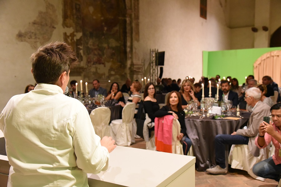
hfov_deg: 50.7
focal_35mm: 38
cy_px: 94
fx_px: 297
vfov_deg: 35.1
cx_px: 140
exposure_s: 1/160
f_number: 5
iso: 6400
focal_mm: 38
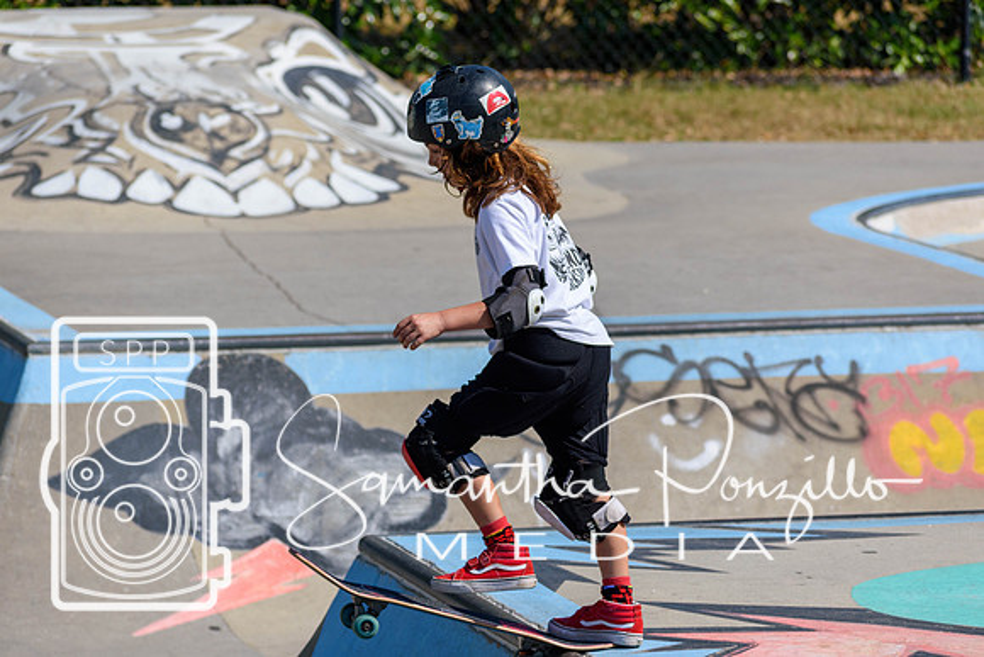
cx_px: 492
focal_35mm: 240
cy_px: 328
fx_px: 6561
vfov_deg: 5.7
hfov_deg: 8.6
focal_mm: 160
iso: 200
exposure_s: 1/2000
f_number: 5.6
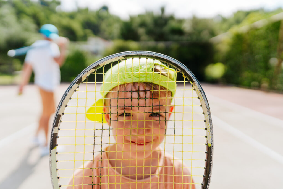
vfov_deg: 53.1
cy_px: 94
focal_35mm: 24
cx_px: 142
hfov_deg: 73.7
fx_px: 189
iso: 100
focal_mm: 24
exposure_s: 1/4000
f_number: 1.8
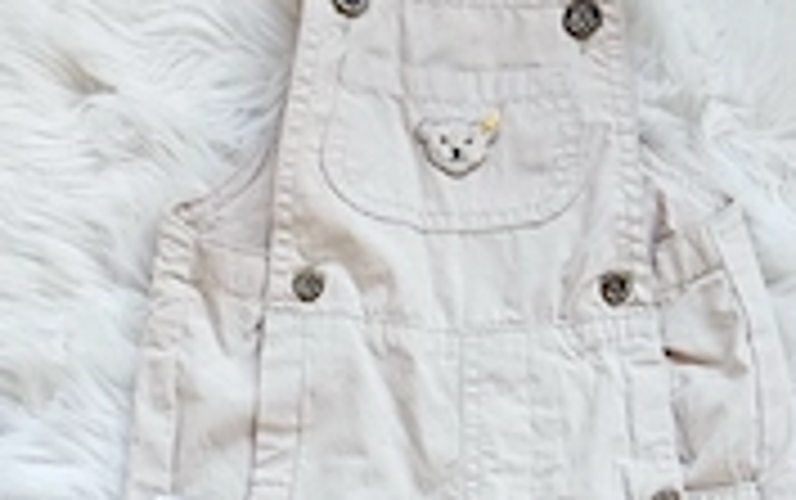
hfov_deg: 36.8
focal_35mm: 55
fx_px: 1194
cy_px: 599
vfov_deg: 21.9
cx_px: 450
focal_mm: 5.4
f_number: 1.8
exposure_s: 1/180
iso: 200
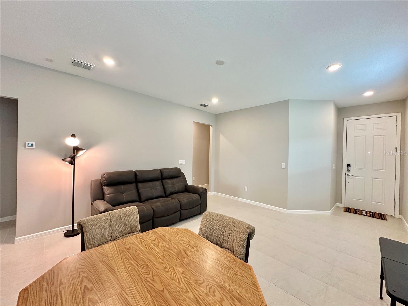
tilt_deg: +0.0
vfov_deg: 85.7
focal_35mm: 14
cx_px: 204
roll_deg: -1.2
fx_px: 165
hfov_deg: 102.1
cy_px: 153
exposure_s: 1/120
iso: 320
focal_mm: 2.22
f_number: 2.2
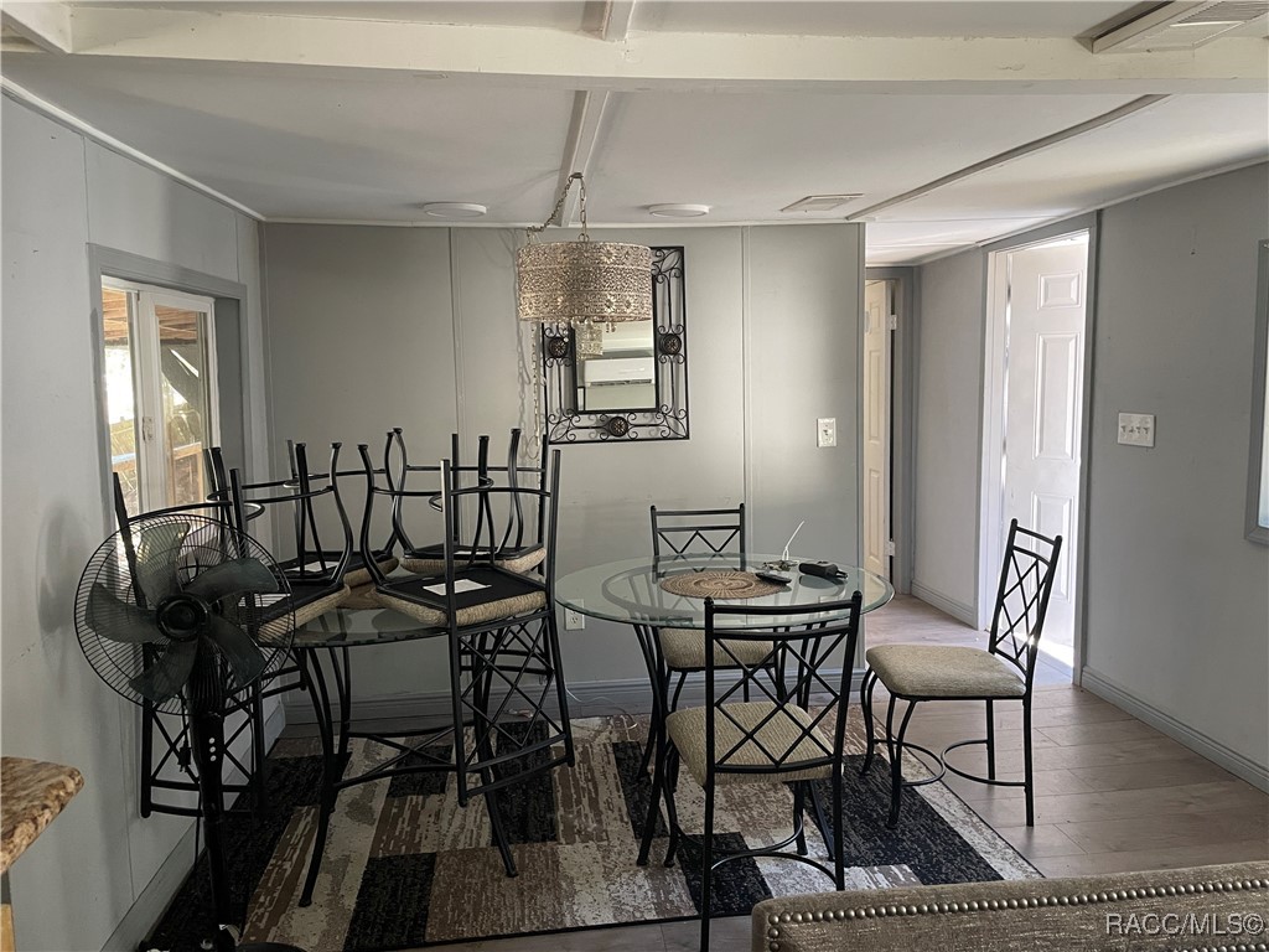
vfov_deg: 53.1
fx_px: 953
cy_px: 476
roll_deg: +1.3
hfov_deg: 67.3
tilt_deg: -5.2
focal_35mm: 26
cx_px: 634
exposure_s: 1/60
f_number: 1.6
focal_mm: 4.2
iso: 320
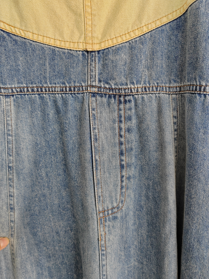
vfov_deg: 65.3
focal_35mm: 27
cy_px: 140
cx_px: 104
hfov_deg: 51.4
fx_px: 217
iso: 125
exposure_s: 1/100
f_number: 1.9
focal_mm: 5.52
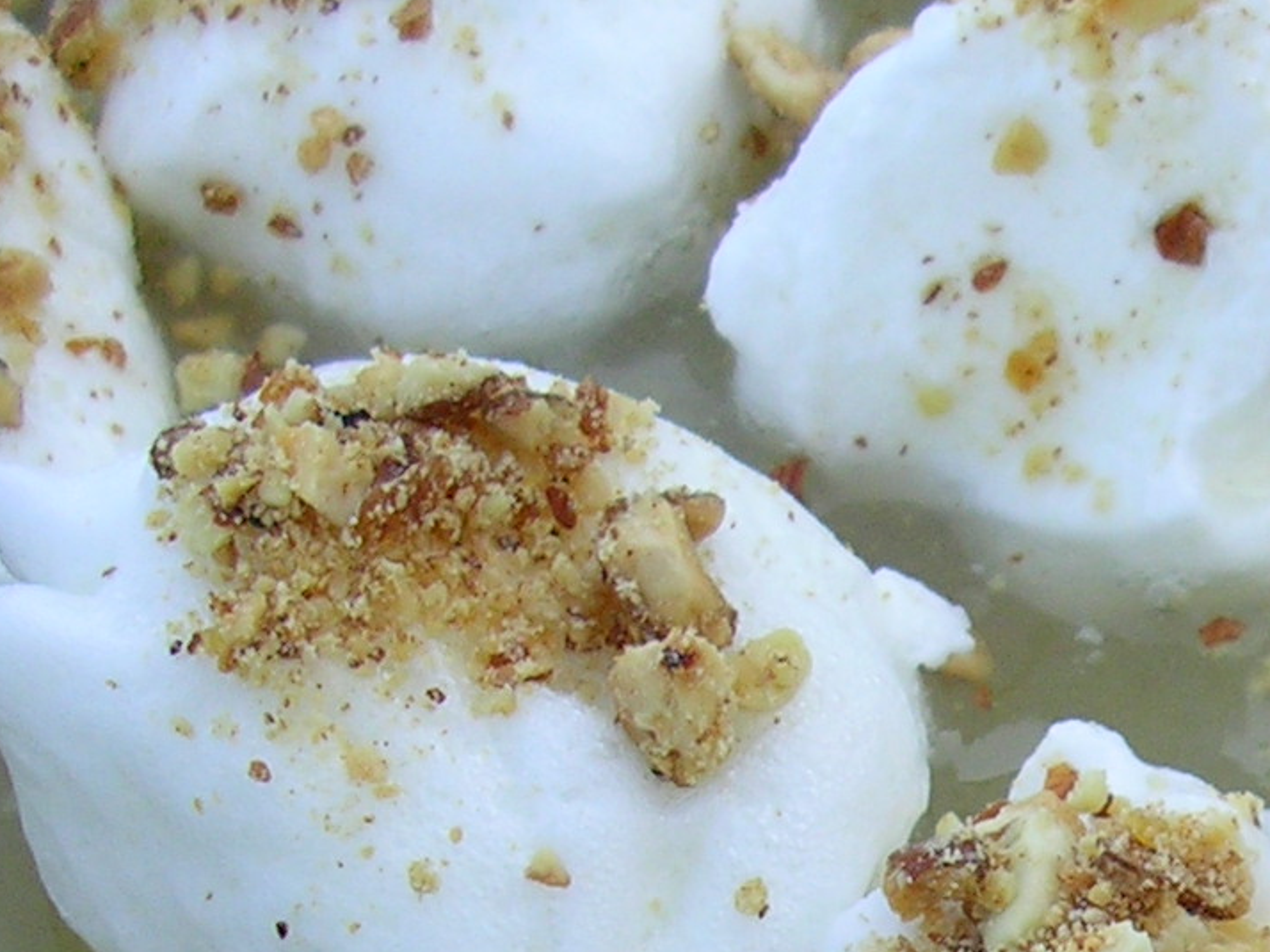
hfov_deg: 17.4
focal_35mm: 109
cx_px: 1443
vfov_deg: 13.2
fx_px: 3998
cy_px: 1196
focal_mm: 5.8
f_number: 2.8
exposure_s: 1/165
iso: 50
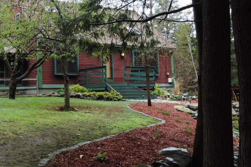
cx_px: 82
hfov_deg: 38.4
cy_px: 52
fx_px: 355
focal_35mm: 51
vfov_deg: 26.3
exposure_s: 1/50
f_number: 3.3
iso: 90
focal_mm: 6.2
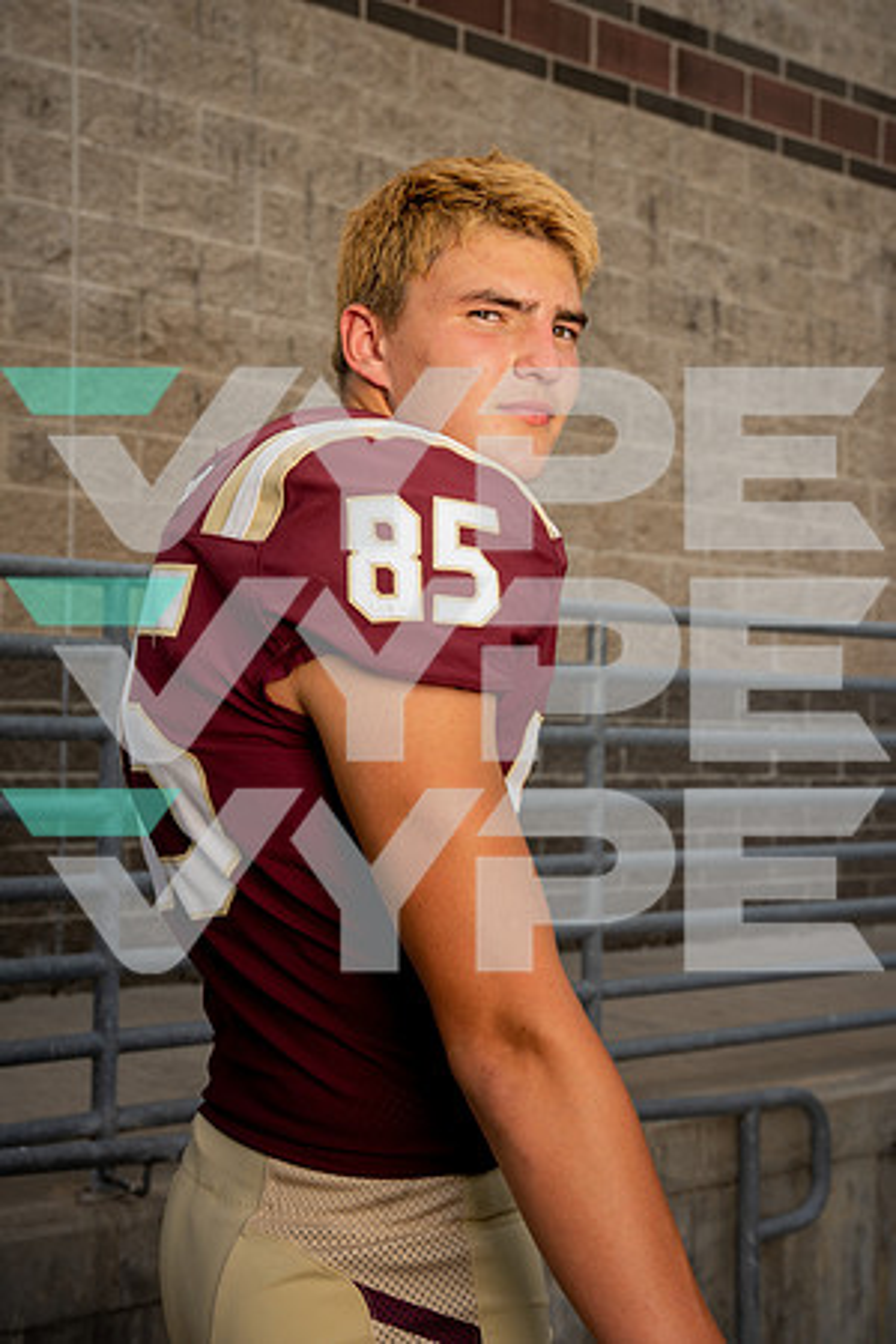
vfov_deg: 39.6
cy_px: 672
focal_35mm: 50
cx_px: 448
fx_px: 1867
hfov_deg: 27.0
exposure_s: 1/200
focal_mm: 50
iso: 50
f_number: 6.3
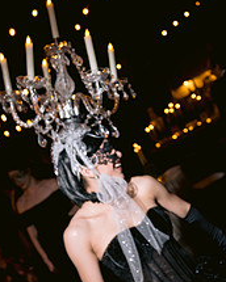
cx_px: 141
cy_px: 191
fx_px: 460
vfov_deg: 33.8
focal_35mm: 55
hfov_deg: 27.5
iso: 1250
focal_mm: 28
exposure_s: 1/100
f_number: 4
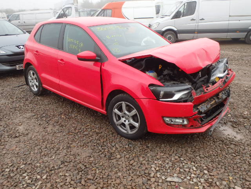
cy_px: 94
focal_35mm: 32
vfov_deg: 44.2
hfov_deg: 56.8
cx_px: 126
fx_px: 232
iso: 125
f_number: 4.2
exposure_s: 1/60
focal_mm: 5.7
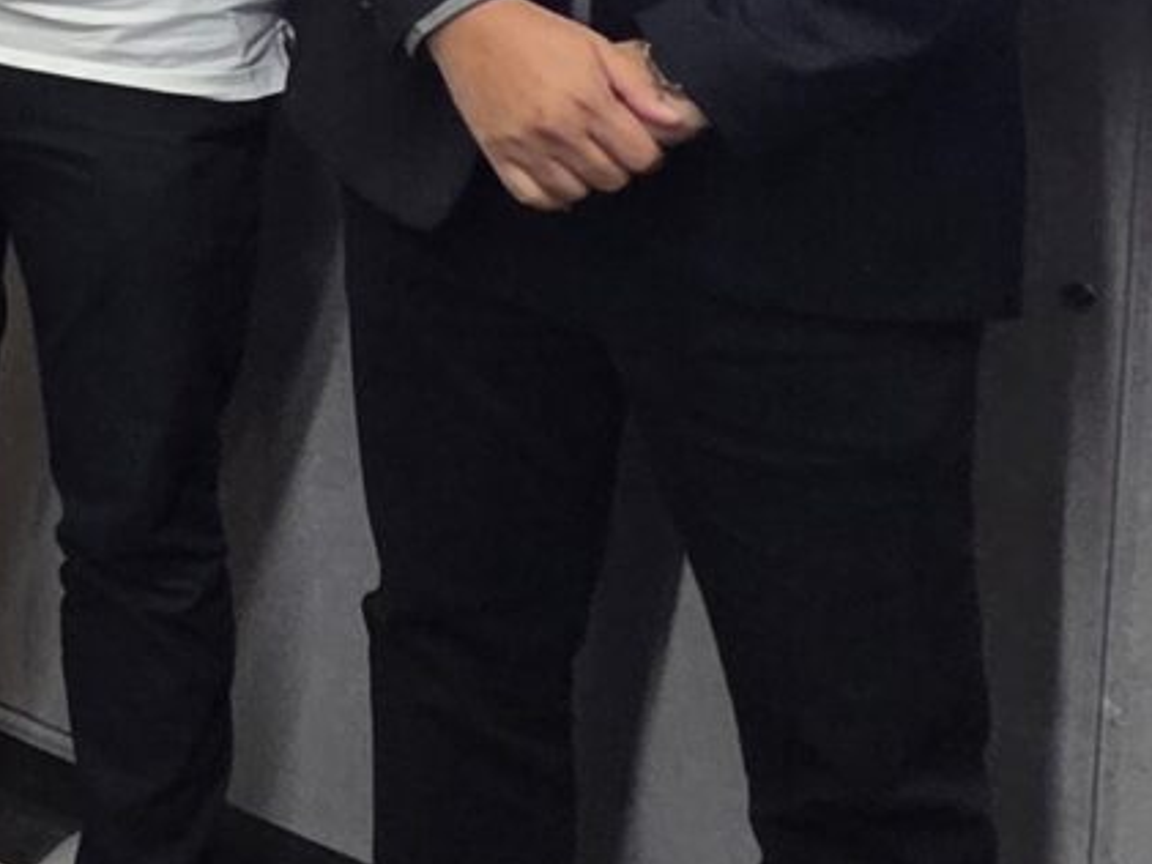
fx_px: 2630
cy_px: -678
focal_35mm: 79
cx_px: -991
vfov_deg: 15.9
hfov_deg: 18.5
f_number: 2.2
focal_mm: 2.2
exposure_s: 1/60
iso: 200
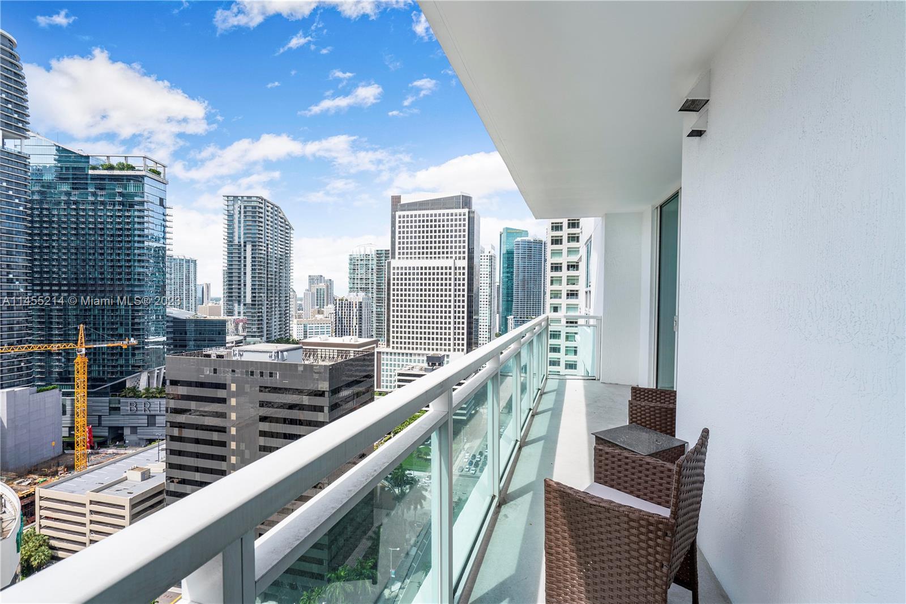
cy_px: 302
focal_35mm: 16
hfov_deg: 96.7
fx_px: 403
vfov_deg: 73.7
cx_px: 453
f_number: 10
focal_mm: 16
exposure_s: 1/80
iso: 100
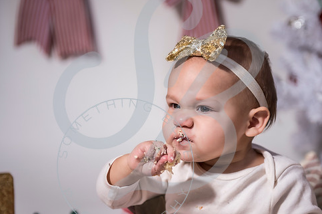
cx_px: 159
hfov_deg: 24.2
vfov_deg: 16.3
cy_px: 111
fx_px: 751
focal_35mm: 84
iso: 100
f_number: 2.8
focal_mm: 70
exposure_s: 1/125
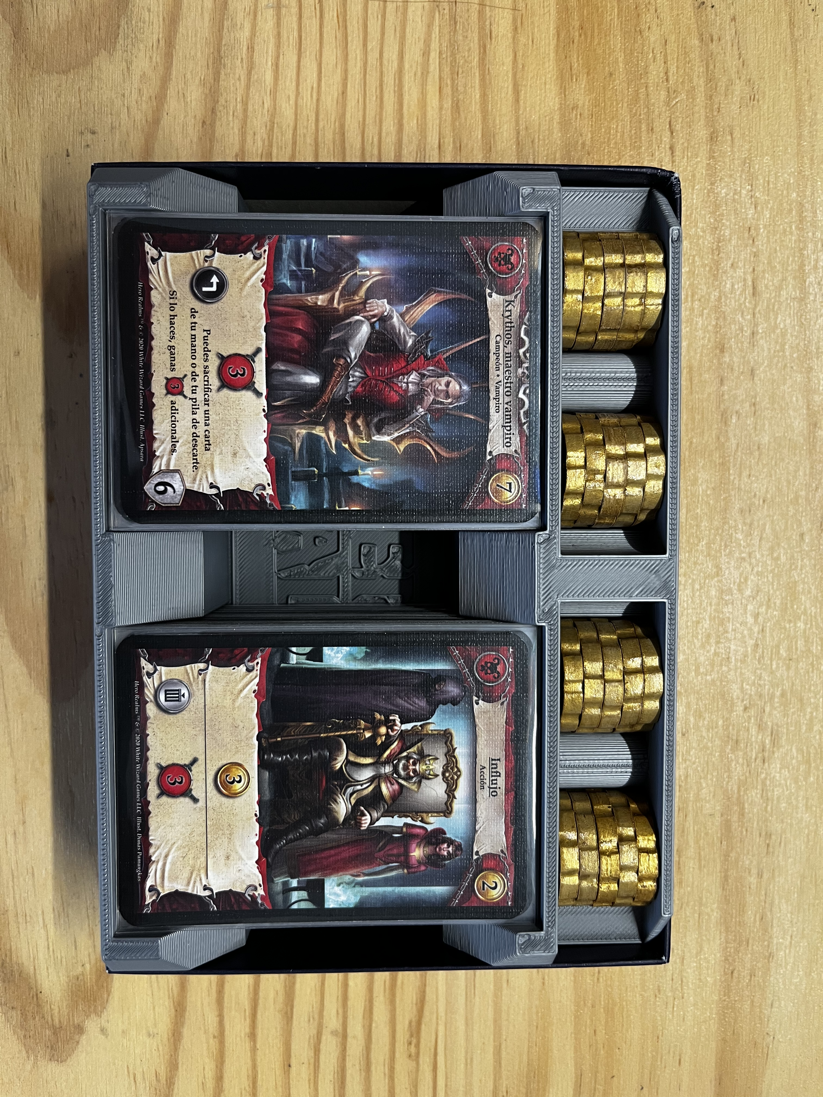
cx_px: 412
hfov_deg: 53.1
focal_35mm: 26
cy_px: 548
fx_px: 824
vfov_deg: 67.3
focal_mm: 5.1
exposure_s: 1/63
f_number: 1.6
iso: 125
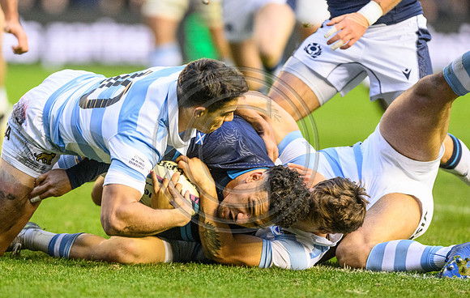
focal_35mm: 614
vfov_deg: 2.2
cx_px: 157
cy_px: 177
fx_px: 7899
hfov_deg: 3.4
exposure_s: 1/1000
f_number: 3.5
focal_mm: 400
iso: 4000
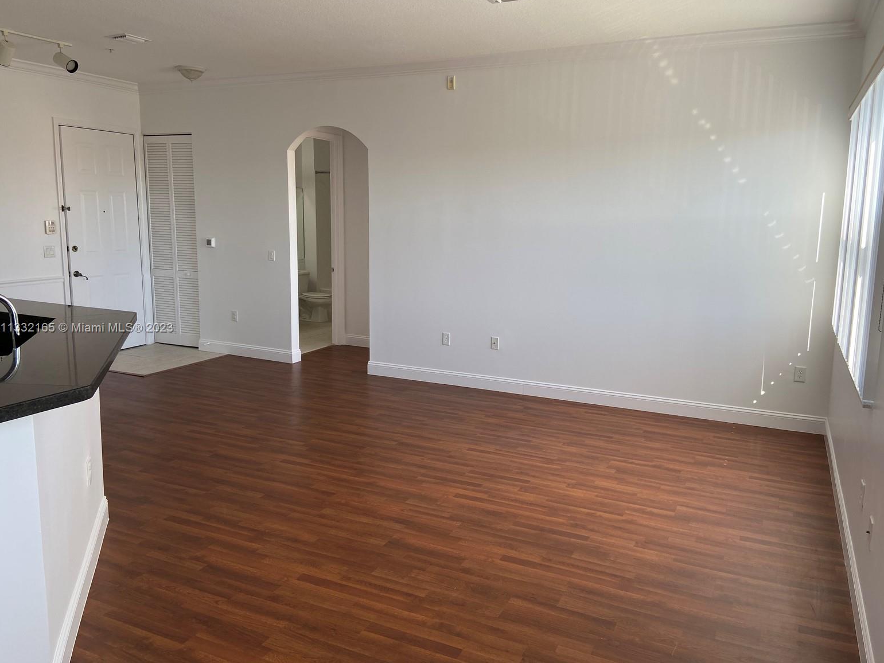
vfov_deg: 51.4
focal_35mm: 27
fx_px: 690
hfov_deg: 65.3
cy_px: 329
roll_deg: -0.8
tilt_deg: -8.4
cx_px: 449
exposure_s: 1/125
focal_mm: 4.25
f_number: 1.8
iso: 32
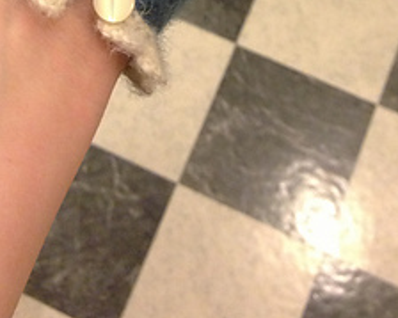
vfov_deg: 15.7
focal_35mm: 92
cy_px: -121
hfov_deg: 20.7
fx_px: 1083
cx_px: 128
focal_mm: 4.13
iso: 320
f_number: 2.4
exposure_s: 1/20
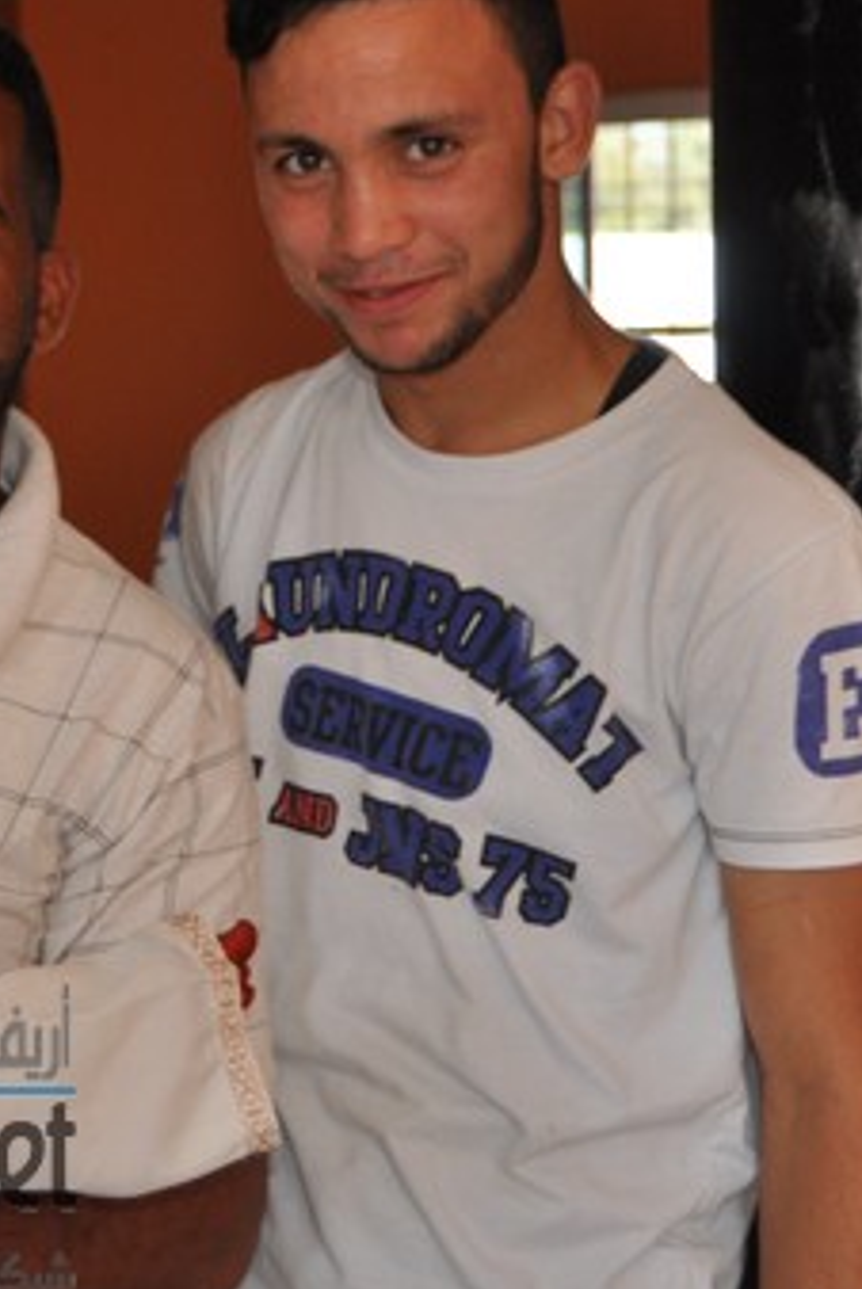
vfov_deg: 23.8
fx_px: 3046
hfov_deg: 15.5
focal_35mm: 85
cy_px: 498
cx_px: -168
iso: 400
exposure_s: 1/125
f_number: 4.2
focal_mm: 30
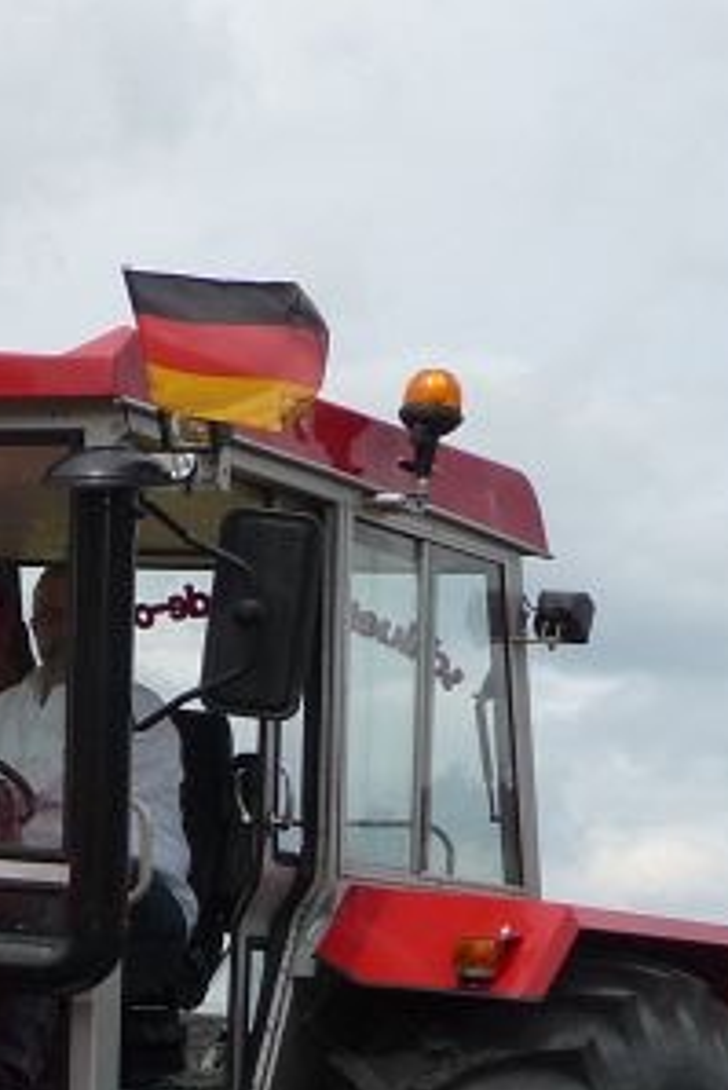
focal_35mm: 120
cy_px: 856
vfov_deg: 16.9
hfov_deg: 10.9
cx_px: -446
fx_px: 3635
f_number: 4
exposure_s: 1/800
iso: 100
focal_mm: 7.1
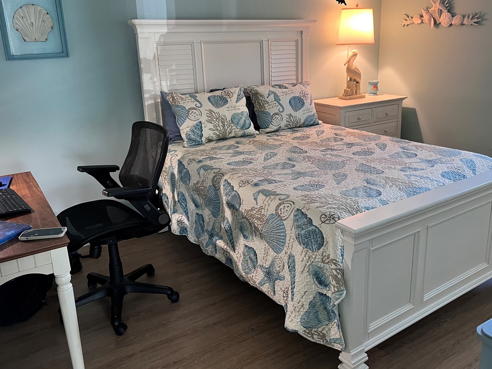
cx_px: 275
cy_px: 159
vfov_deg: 45.3
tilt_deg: -17.2
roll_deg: +0.7
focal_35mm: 31
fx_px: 441
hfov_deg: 58.2
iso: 200
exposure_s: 1/60
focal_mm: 5.7
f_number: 1.5
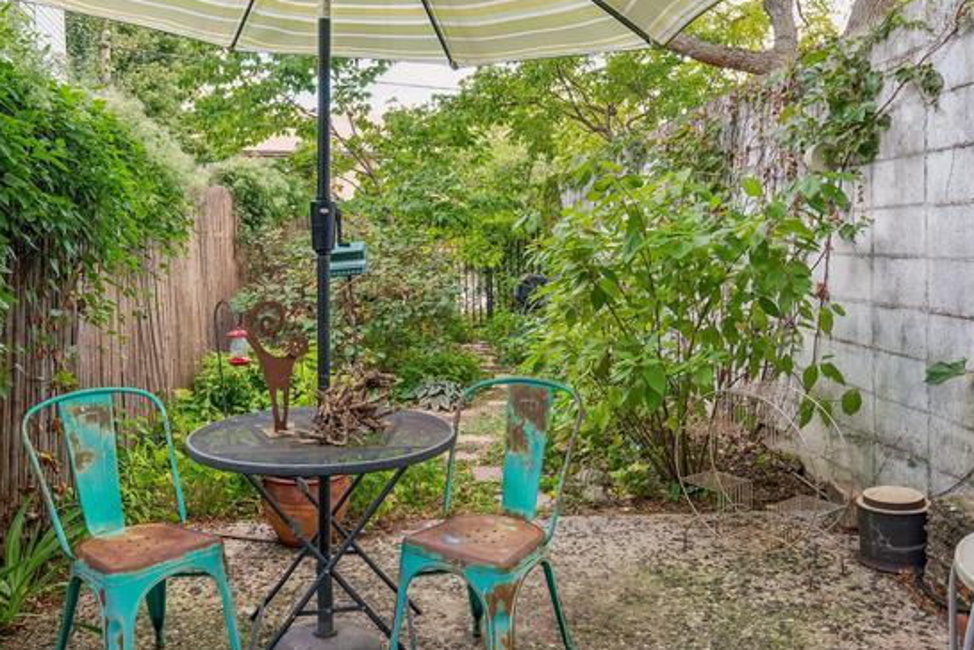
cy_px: 312
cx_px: 423
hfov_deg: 61.7
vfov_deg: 43.6
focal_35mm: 30
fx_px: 812
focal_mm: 16
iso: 250
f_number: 5
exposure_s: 1/13
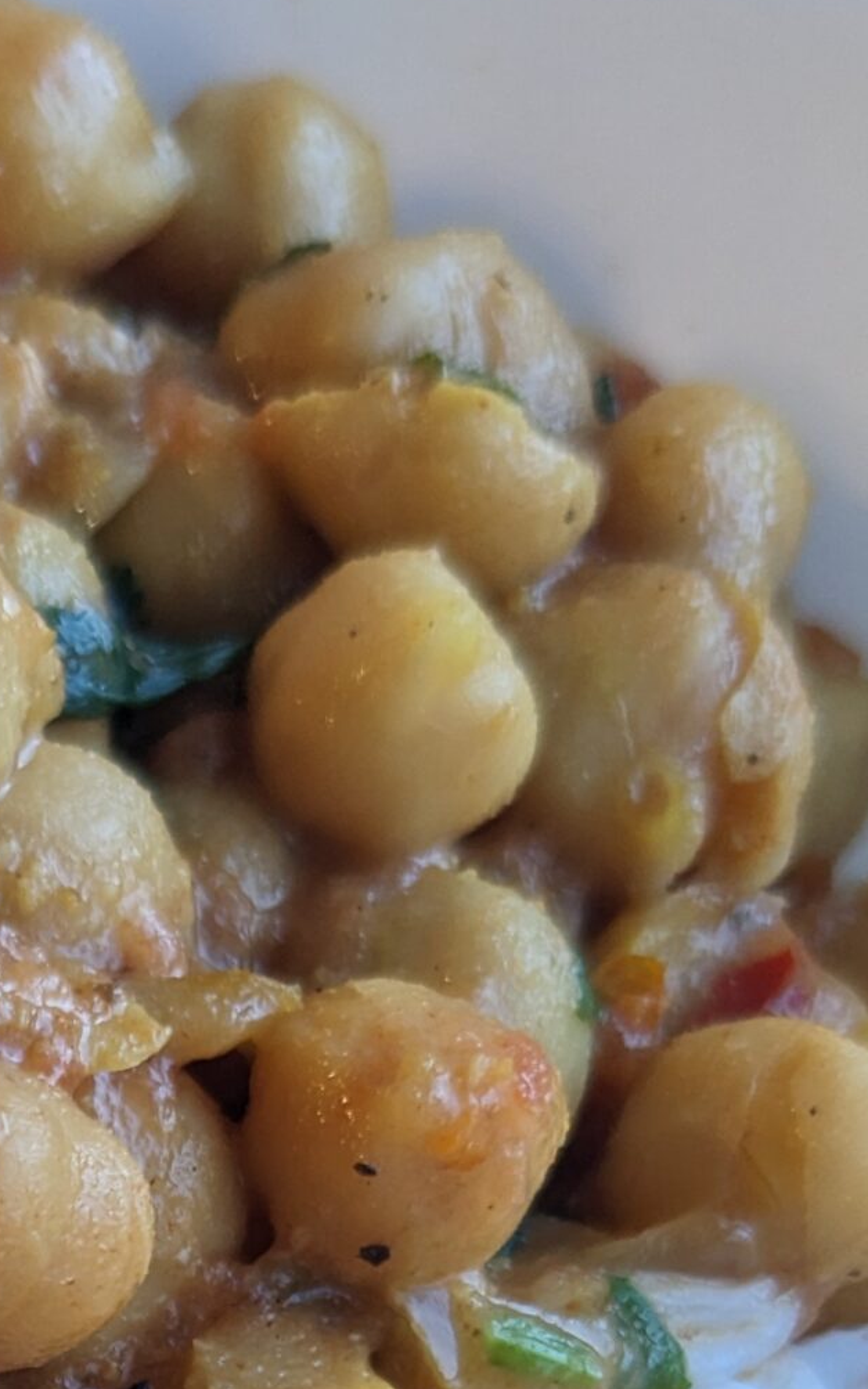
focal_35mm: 73
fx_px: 2765
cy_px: 1551
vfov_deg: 26.0
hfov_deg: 17.2
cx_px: -107
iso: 85
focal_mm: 4.38
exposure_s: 1/60
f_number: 1.73
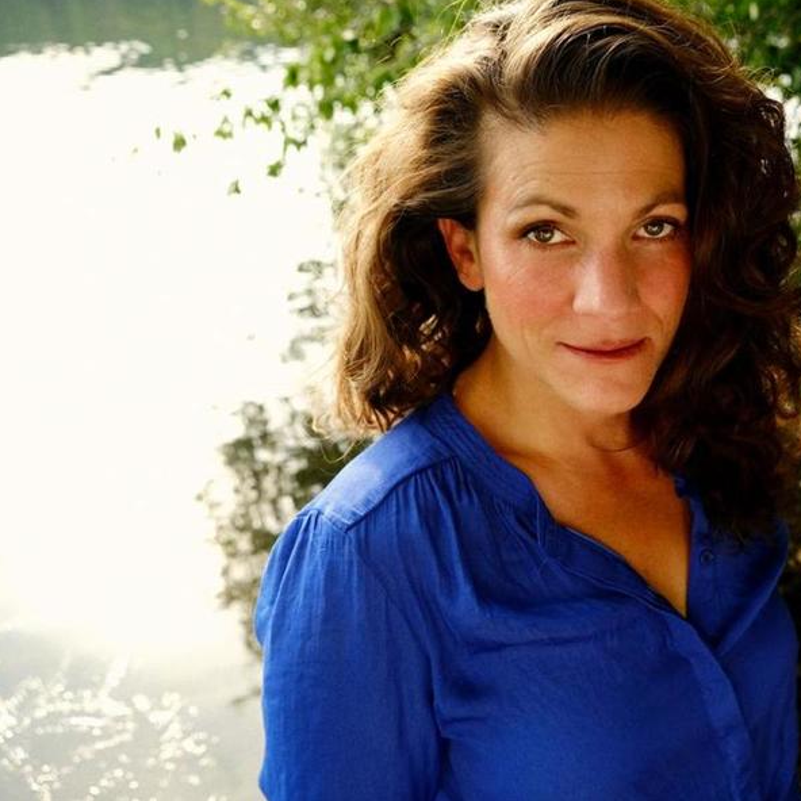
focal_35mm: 40
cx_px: 605
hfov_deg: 40.6
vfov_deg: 41.9
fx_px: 1047
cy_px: 398
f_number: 4.5
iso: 800
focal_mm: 20.5
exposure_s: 1/500
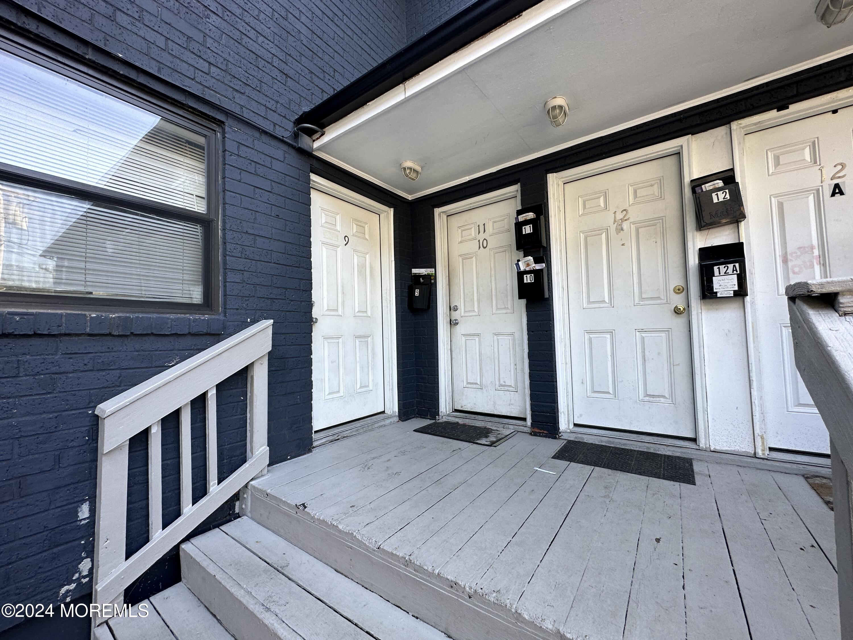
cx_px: 426
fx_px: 345
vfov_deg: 85.7
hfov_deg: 102.1
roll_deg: +1.9
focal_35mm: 14
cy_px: 320
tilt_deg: +2.6
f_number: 2.2
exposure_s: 1/99
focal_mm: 2.22
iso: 40
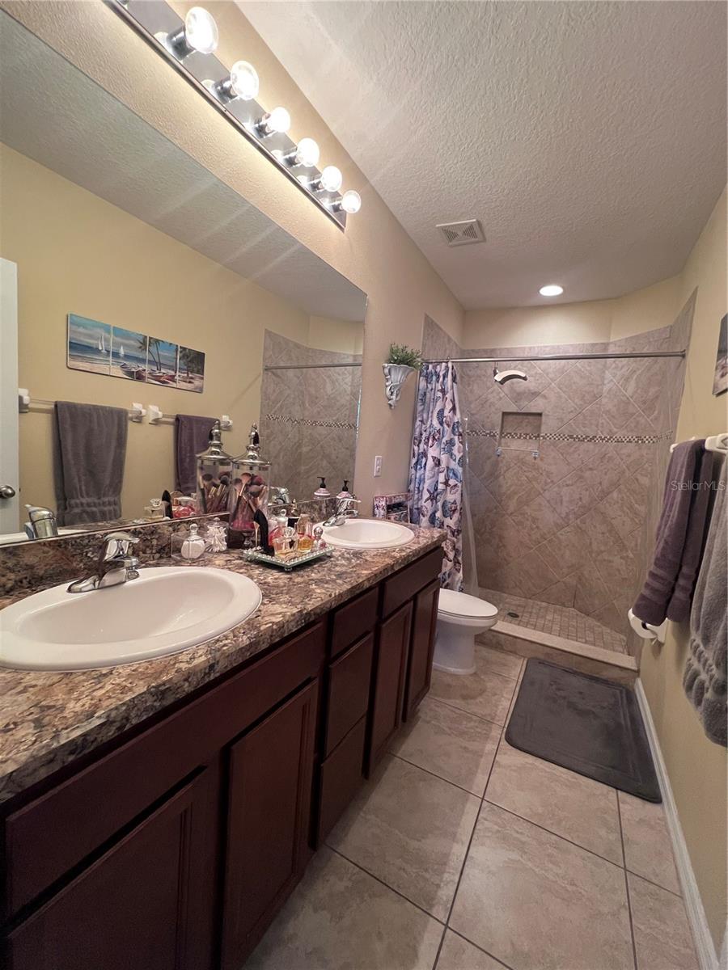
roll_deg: -4.5
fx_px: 365
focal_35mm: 13
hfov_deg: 89.9
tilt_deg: -4.8
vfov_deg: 106.2
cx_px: 364
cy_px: 485
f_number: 1.8
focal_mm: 1.57
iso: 320
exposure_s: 1/60
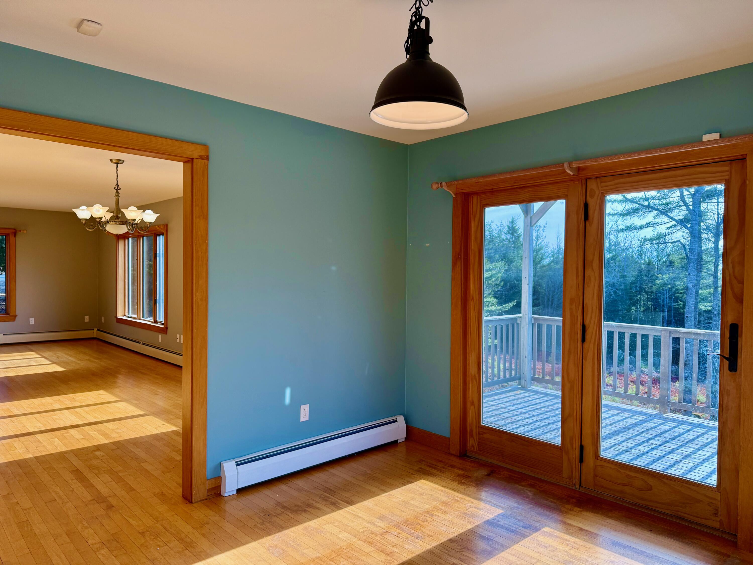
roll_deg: -0.6
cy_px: 282
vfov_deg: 56.8
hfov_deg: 71.6
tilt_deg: -0.9
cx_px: 376
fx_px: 522
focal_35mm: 24
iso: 100
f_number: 1.78
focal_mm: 6.76
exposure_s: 1/539
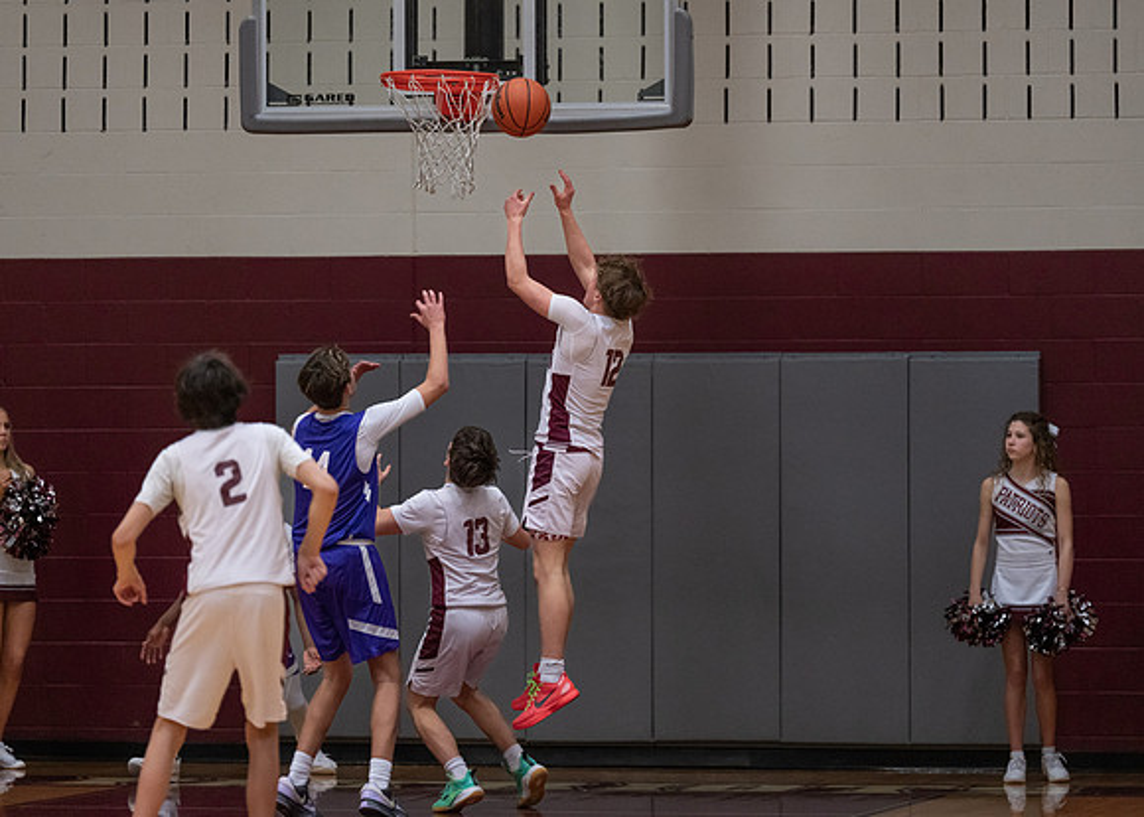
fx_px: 6414
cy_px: 408
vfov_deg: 7.3
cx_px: 572
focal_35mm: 197
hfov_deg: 10.2
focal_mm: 182
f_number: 2.8
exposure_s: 1/1000
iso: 2500
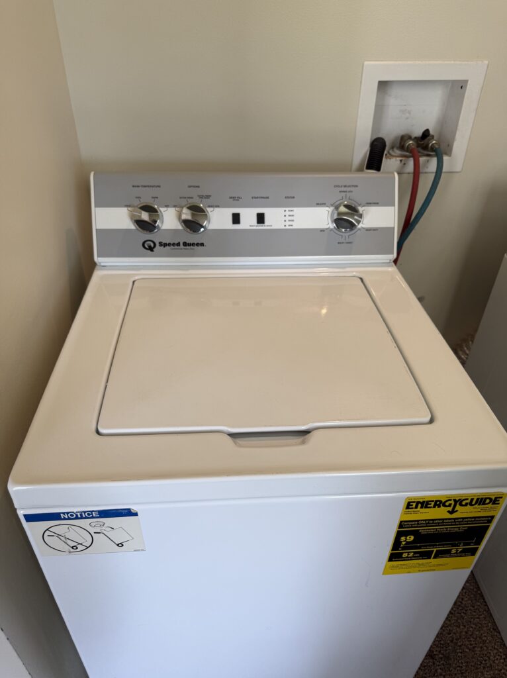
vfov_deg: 71.6
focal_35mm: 24
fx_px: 469
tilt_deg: -36.6
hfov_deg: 56.7
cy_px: 339
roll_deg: -0.7
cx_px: 254
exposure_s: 1/120
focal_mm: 6.76
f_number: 1.78
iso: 80
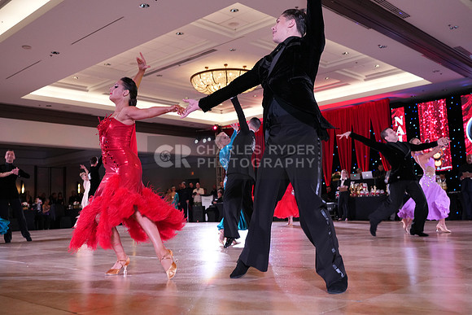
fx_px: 459
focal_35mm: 35
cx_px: 236
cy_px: 158
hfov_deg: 54.4
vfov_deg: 37.9
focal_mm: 35
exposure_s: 1/250
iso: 2500
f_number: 5
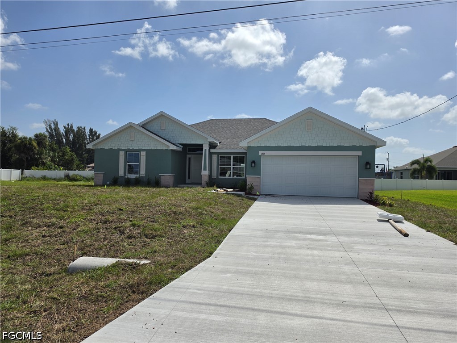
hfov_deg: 73.9
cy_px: 172
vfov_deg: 58.9
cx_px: 228
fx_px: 304
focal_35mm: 23
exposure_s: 1/7939
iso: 32
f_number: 1.4
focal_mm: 6.5
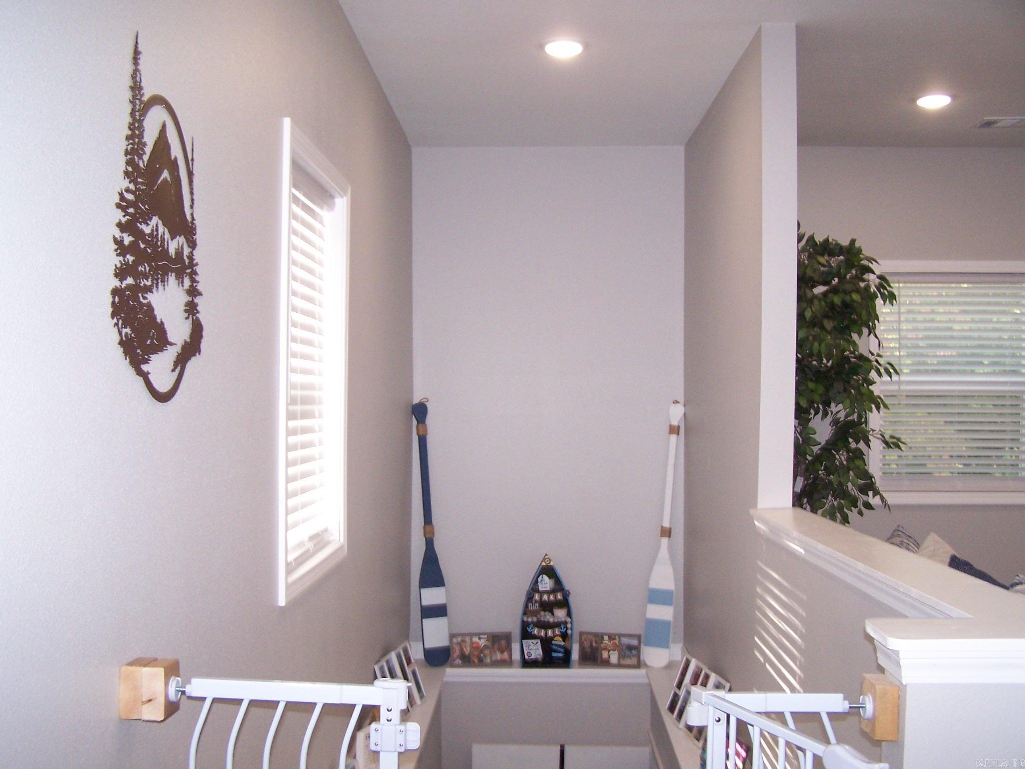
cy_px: 384
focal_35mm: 38
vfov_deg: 37.7
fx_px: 1125
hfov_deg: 49.0
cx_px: 512
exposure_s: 1/60
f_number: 2.8
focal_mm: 6.3
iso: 140
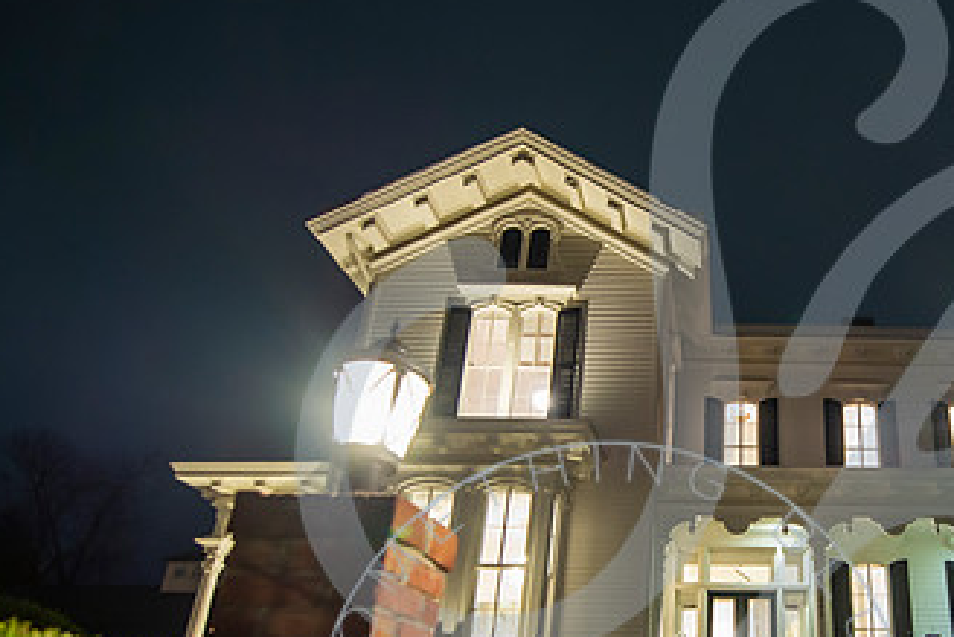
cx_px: 756
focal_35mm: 26
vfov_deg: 47.3
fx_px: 689
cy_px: 496
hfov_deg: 63.7
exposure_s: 1/8
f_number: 16
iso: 640
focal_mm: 14
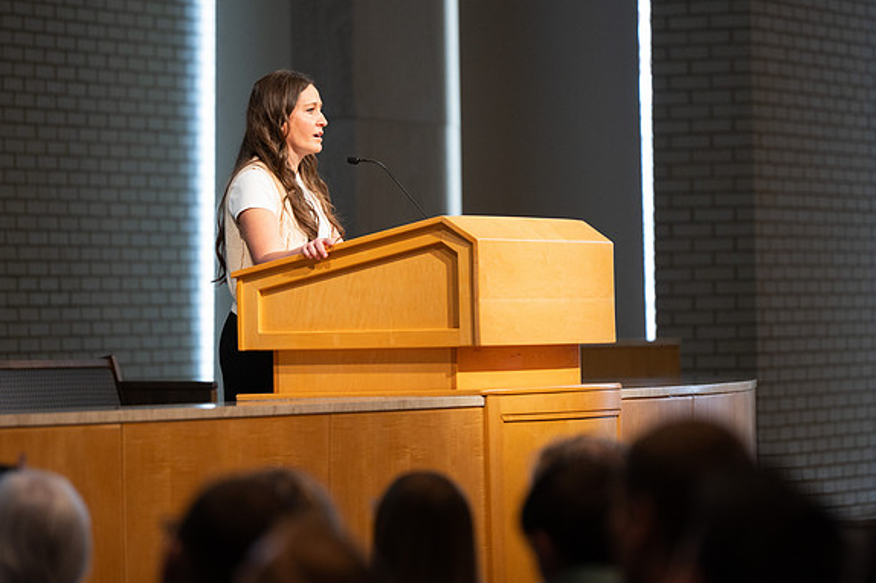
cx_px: 438
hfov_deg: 9.9
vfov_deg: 6.6
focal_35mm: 207
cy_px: 290
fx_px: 5034
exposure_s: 1/400
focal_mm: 200
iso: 2500
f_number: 3.5
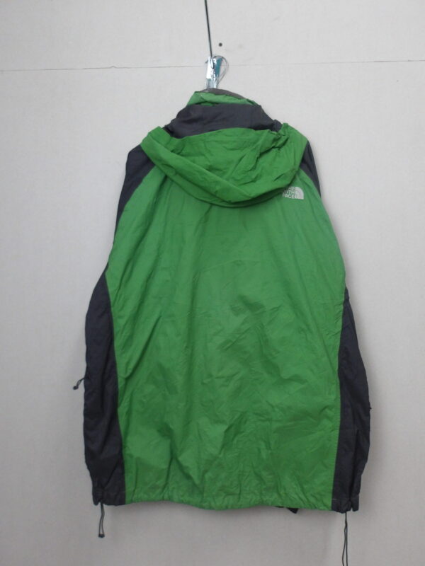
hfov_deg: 51.4
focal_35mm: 27
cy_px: 283
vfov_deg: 65.3
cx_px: 212
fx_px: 442
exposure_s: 1/60
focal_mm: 4.9
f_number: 3
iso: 450
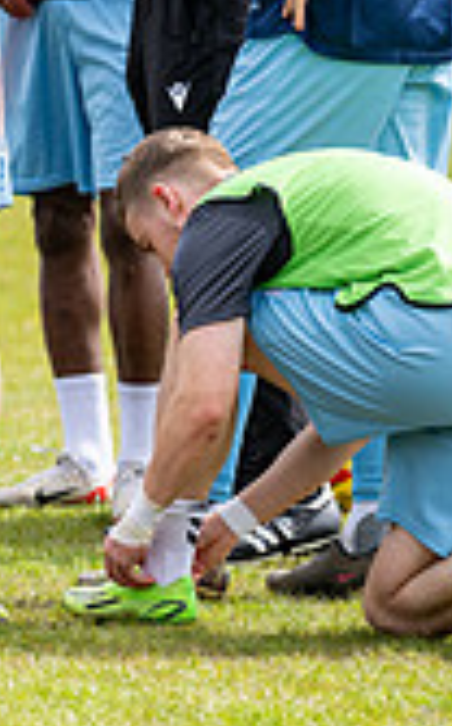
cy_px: -46
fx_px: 11145
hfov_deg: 2.3
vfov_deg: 3.7
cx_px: -725
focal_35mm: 564
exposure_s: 1/2500
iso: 200
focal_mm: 135
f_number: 2.2
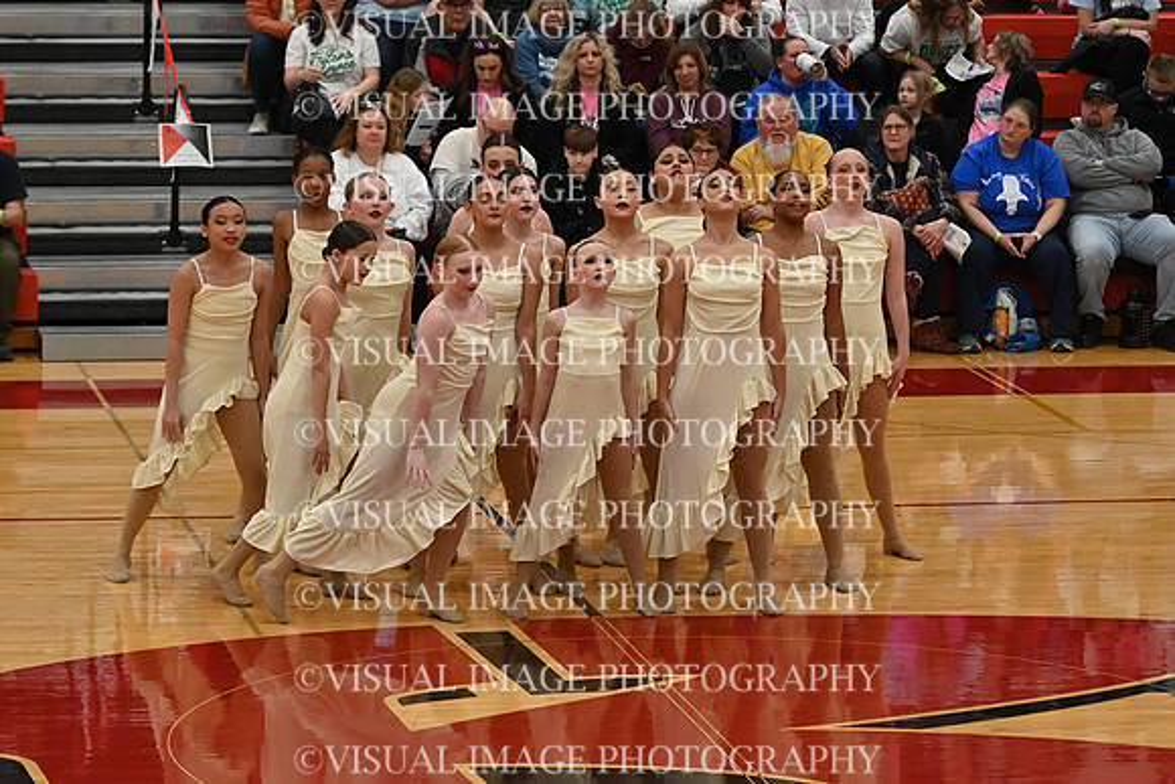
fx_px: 5386
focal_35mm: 165
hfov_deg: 12.4
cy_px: 392
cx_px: 588
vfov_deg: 8.3
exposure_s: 1/400
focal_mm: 110
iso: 5000
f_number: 4
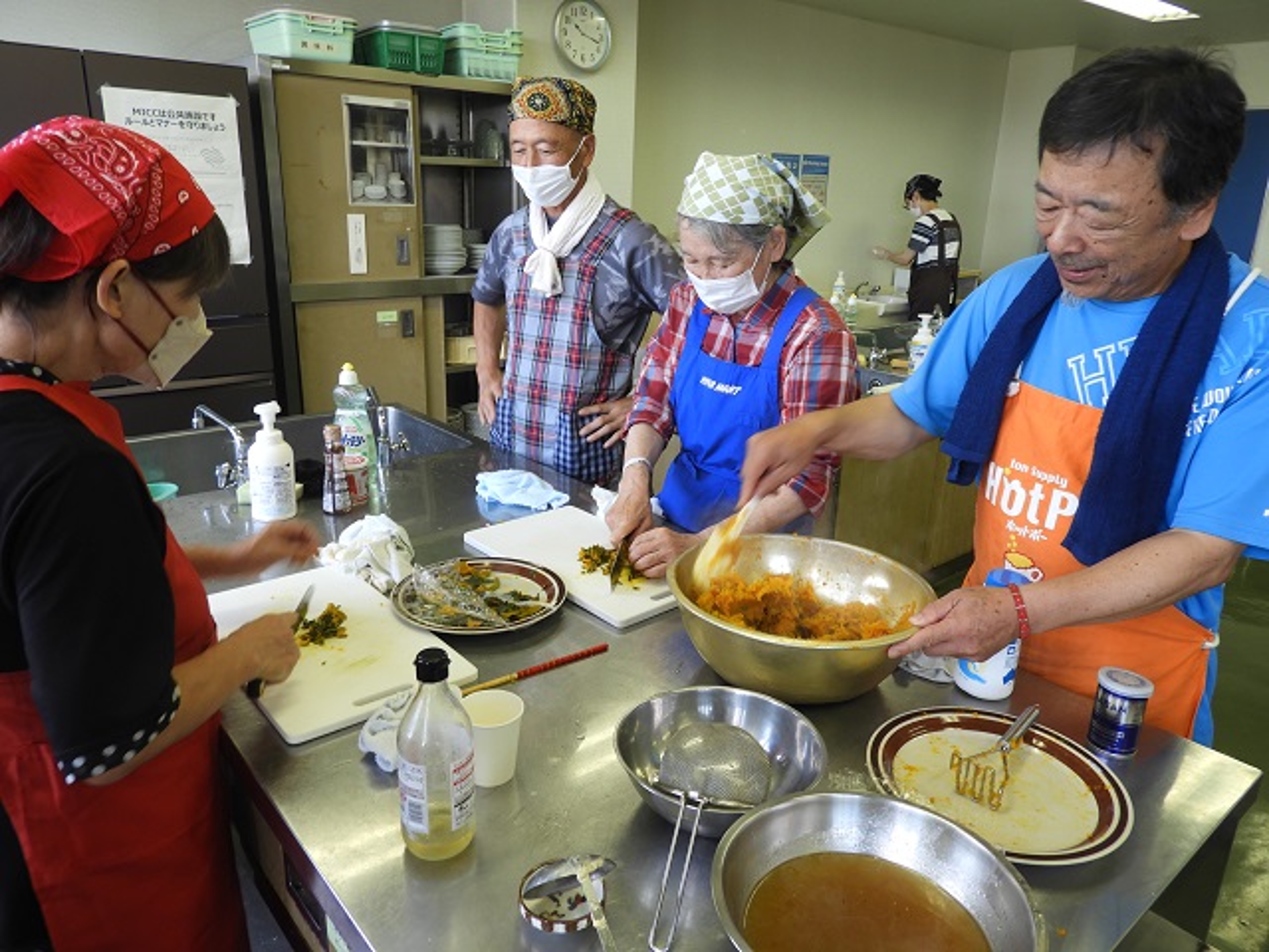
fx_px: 880
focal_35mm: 24
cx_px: 634
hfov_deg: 71.6
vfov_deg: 56.8
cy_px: 476
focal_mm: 4.3
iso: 100
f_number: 3.3
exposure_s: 1/30
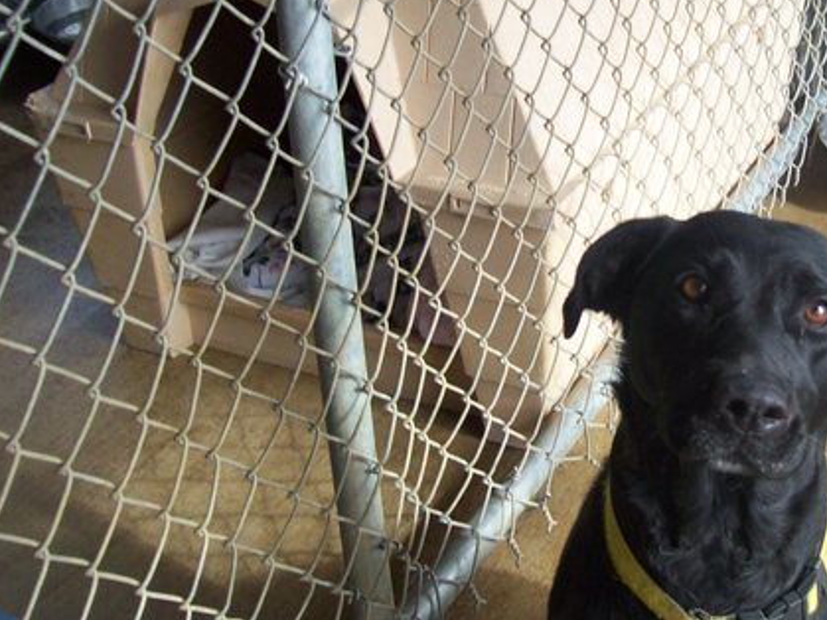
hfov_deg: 28.5
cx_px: 711
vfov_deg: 22.2
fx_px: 1576
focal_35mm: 66
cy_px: 240
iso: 80
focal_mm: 6
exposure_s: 1/144
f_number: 2.7
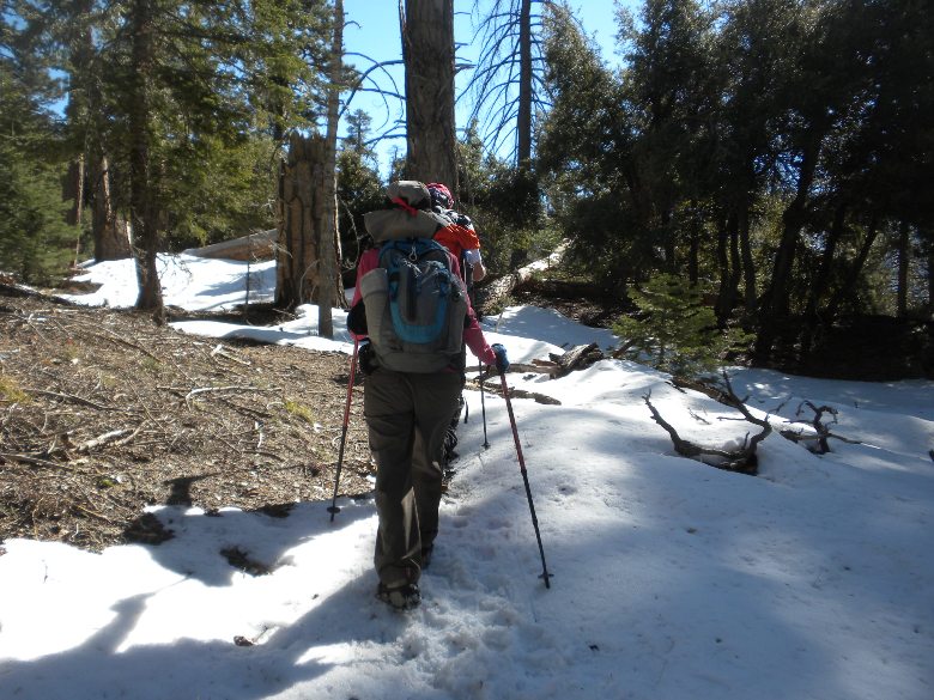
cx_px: 467
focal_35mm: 37
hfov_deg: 50.1
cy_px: 350
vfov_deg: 38.7
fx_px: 998
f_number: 3.5
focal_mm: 6.6
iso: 64
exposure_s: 1/385
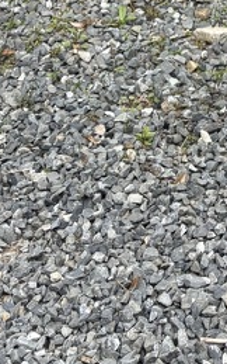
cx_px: 384
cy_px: -332
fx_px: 1078
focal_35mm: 109
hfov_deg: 11.3
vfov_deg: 15.7
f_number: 1.6
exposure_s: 1/680
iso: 50
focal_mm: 5.96
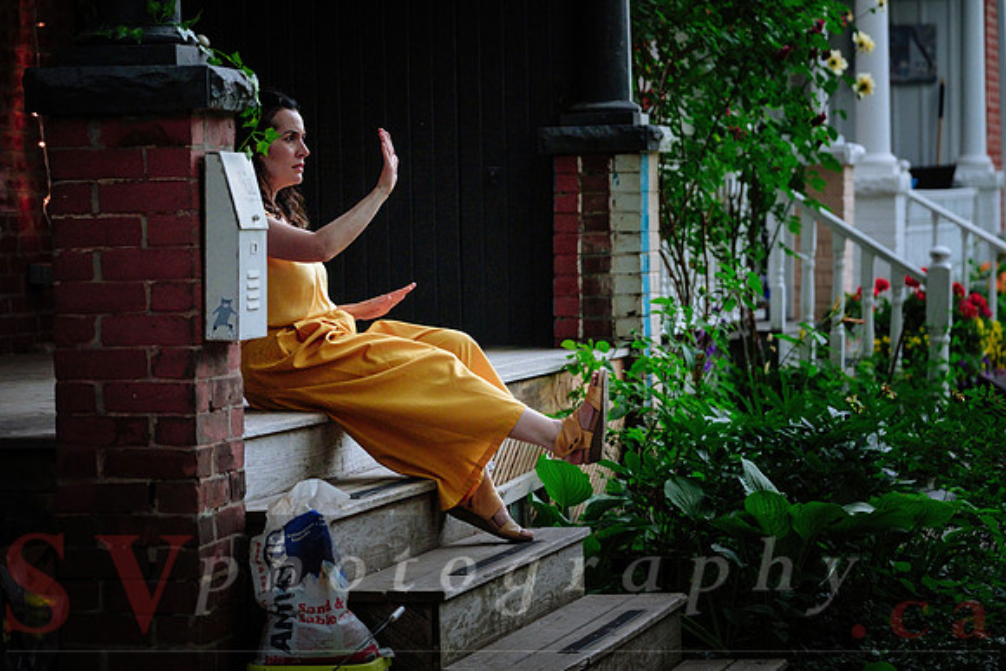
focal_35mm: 116
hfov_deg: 17.6
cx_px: 469
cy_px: 358
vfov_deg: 11.8
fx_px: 3242
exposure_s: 1/250
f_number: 2.8
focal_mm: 71.5
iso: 500
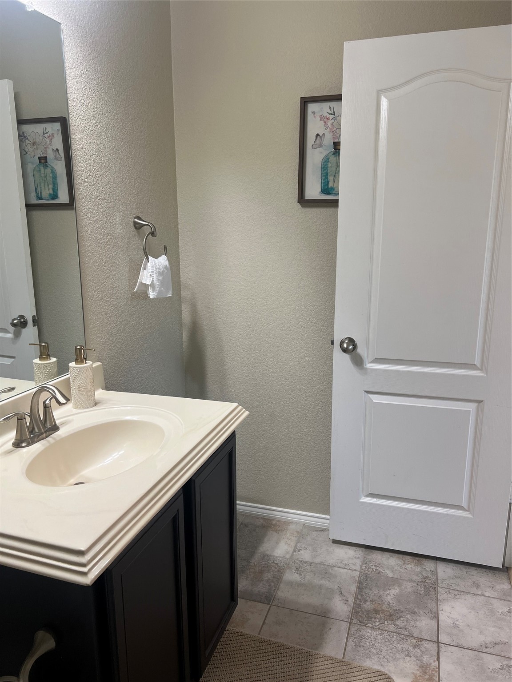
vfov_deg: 67.3
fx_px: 513
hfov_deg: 53.1
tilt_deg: -11.9
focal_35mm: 26
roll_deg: +1.2
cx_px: 256
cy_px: 341
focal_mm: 5.7
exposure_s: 1/120
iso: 100
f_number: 1.5
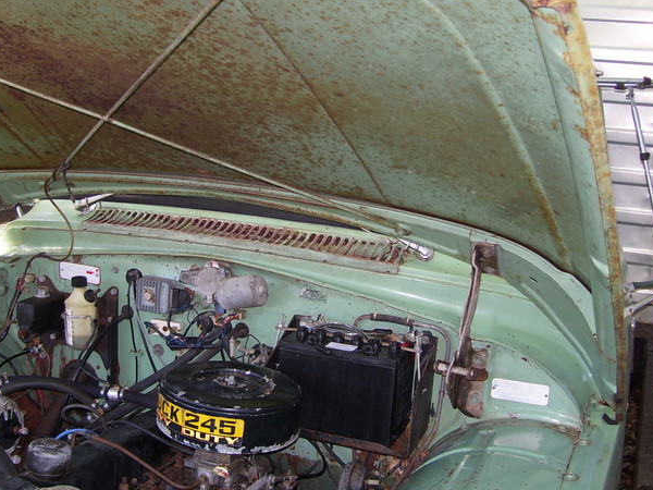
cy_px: 198
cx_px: 268
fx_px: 905
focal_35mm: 48
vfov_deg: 30.2
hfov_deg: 39.5
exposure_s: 1/60
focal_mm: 6
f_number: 2.7
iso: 80
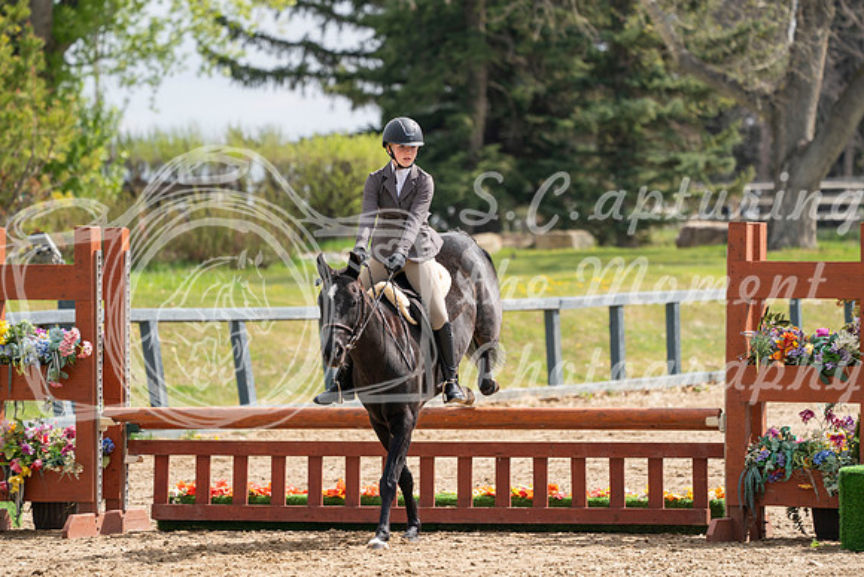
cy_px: 288
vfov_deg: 4.8
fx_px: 6841
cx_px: 432
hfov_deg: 7.2
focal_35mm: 285
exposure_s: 1/320
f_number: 5.6
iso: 100
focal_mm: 285
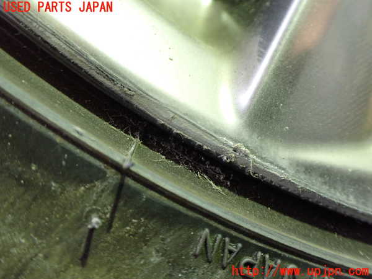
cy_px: 140
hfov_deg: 60.0
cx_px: 186
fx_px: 322
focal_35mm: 30
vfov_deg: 46.8
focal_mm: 5.4
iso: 800
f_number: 2.3
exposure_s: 1/40
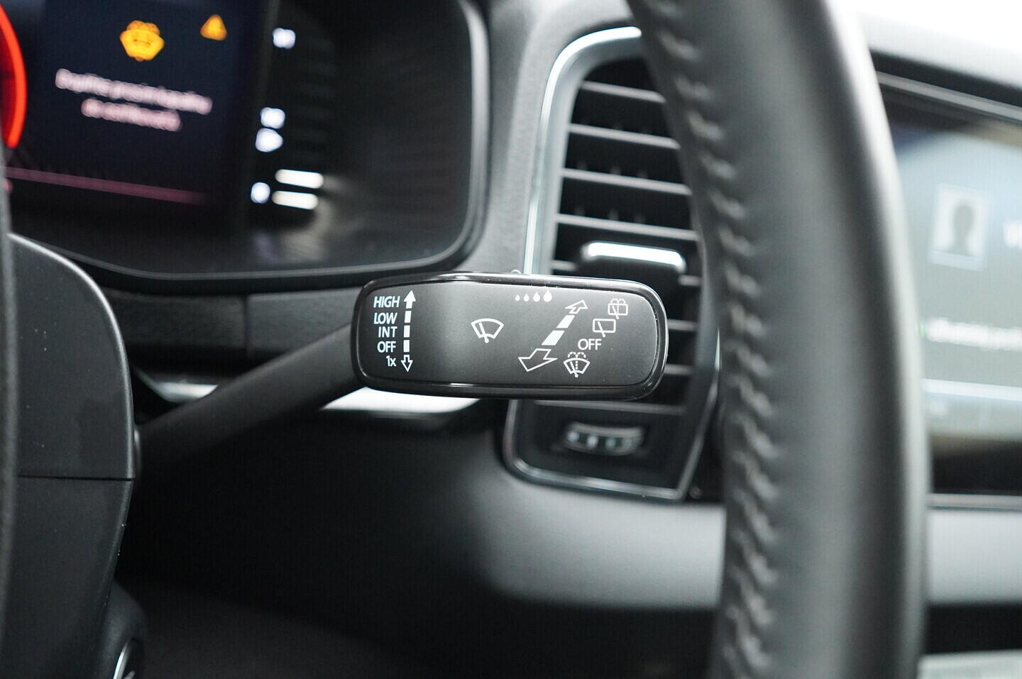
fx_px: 1021
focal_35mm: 36
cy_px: 340
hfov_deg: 53.2
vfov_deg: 36.8
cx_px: 511
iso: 5000
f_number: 2.8
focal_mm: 24
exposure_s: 1/320
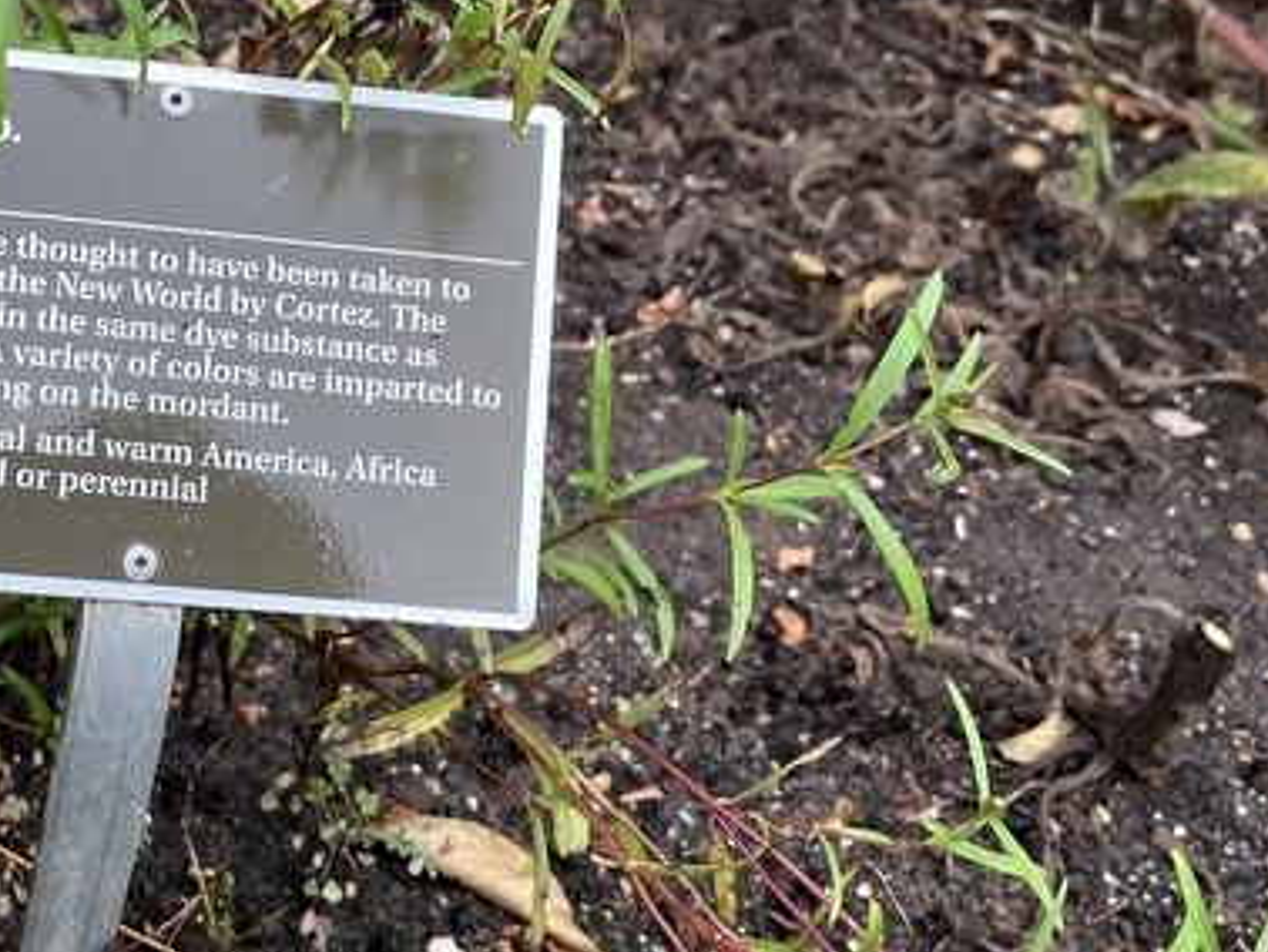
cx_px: 181
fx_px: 2016
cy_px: 268
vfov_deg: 26.3
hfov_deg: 33.5
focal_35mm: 55
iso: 50
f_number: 1.6
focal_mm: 5.1
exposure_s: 1/121
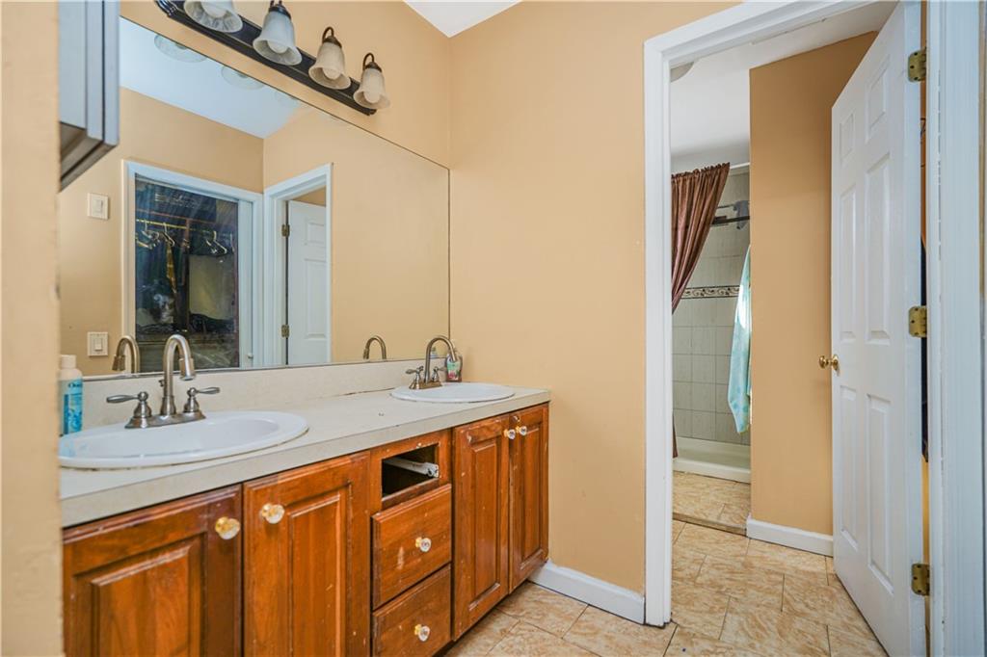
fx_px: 439
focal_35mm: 16
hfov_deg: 96.8
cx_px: 494
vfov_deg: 73.7
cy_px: 328
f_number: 4
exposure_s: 1/25
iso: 64
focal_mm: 16
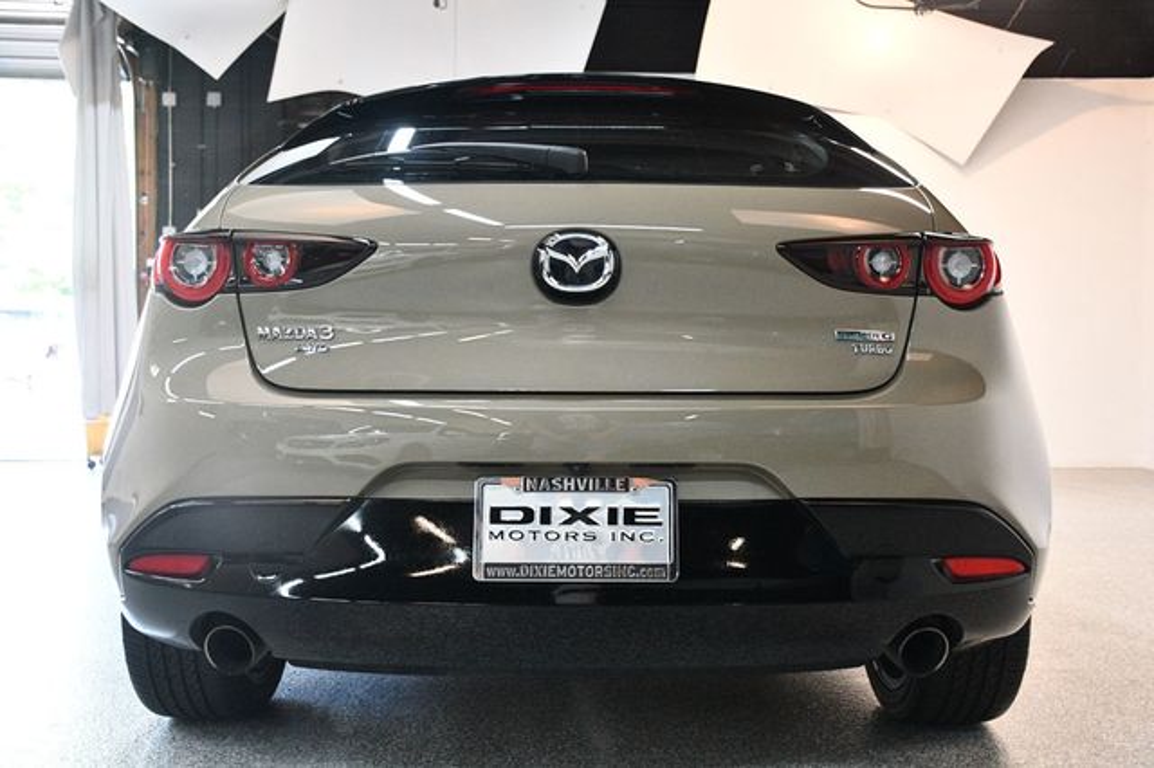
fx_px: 1153
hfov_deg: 53.2
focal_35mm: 36
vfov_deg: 36.8
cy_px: 384
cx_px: 577
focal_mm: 24
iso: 3200
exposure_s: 1/125
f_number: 3.8
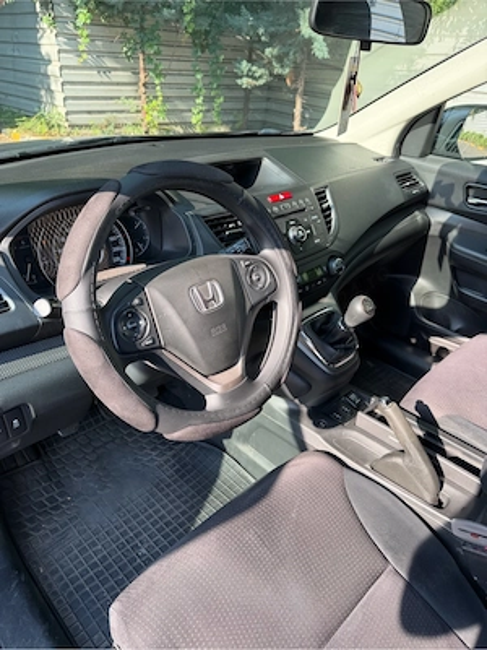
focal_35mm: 24
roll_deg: -3.8
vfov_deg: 71.6
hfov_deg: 56.8
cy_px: 325
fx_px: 450
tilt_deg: -30.3
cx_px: 244
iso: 100
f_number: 1.78
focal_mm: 6.76
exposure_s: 1/361
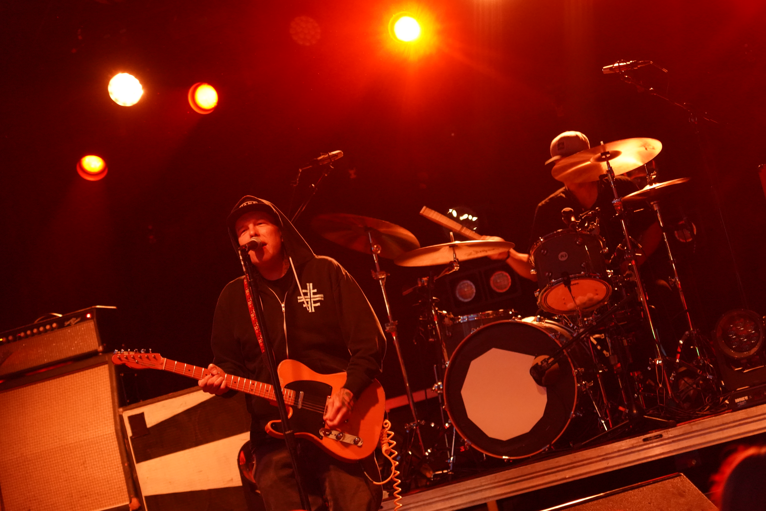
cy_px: 256
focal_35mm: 105
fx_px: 2234
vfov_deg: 13.0
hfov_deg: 19.5
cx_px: 383
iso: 10000
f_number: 4
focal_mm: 105
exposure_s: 1/125
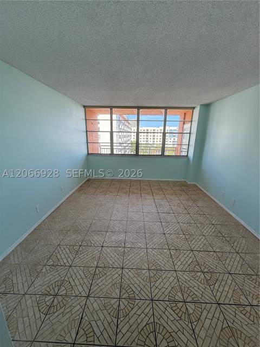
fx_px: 140
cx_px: 130
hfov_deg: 85.7
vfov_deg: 102.1
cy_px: 174
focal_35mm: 14
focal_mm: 2.22
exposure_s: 1/264
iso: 50
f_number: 2.2
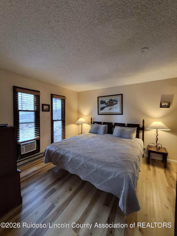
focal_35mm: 13
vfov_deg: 106.2
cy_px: 118
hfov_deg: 89.9
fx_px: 89
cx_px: 88
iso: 400
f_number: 2.2
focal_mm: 1.74
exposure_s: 1/60
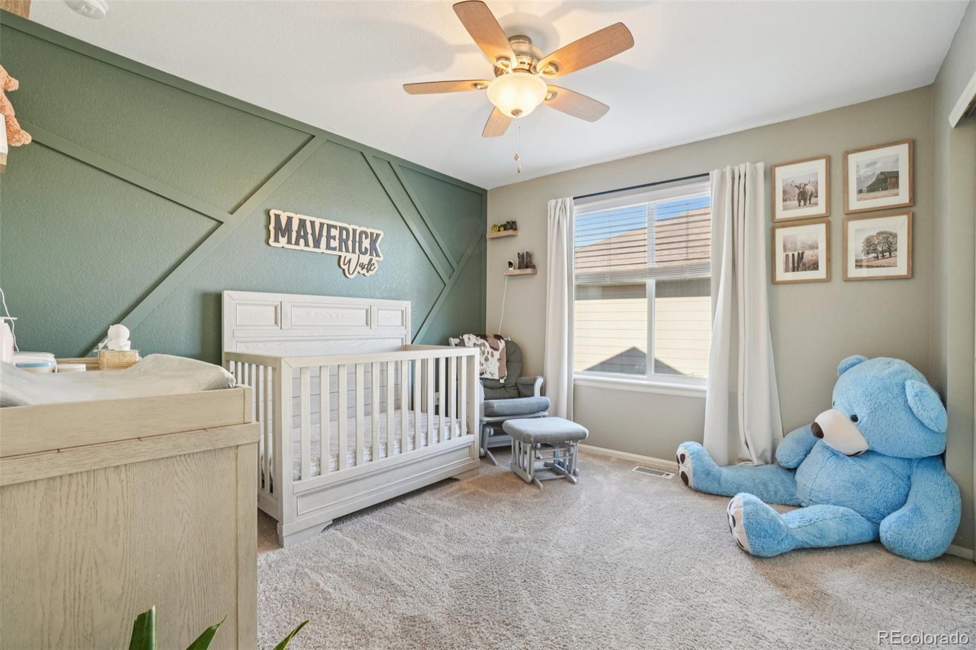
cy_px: 325
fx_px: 407
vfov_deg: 77.3
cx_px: 488
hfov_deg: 100.4
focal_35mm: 15
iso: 400
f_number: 8
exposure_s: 1/15
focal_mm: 10
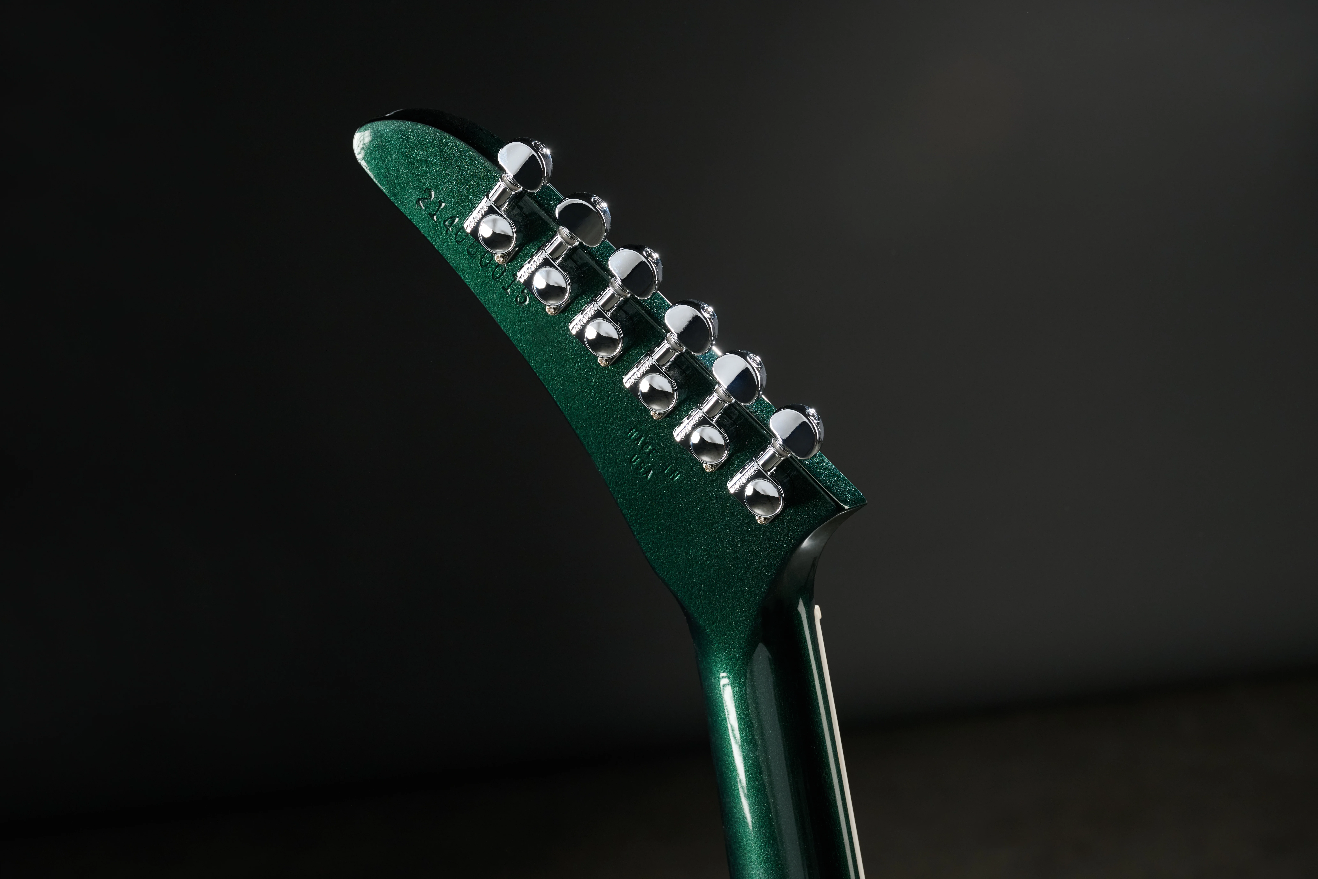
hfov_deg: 36.2
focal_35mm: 55
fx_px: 2013
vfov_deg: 24.6
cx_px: 659
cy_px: 440
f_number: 7.1
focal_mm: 55
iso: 400
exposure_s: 1/200
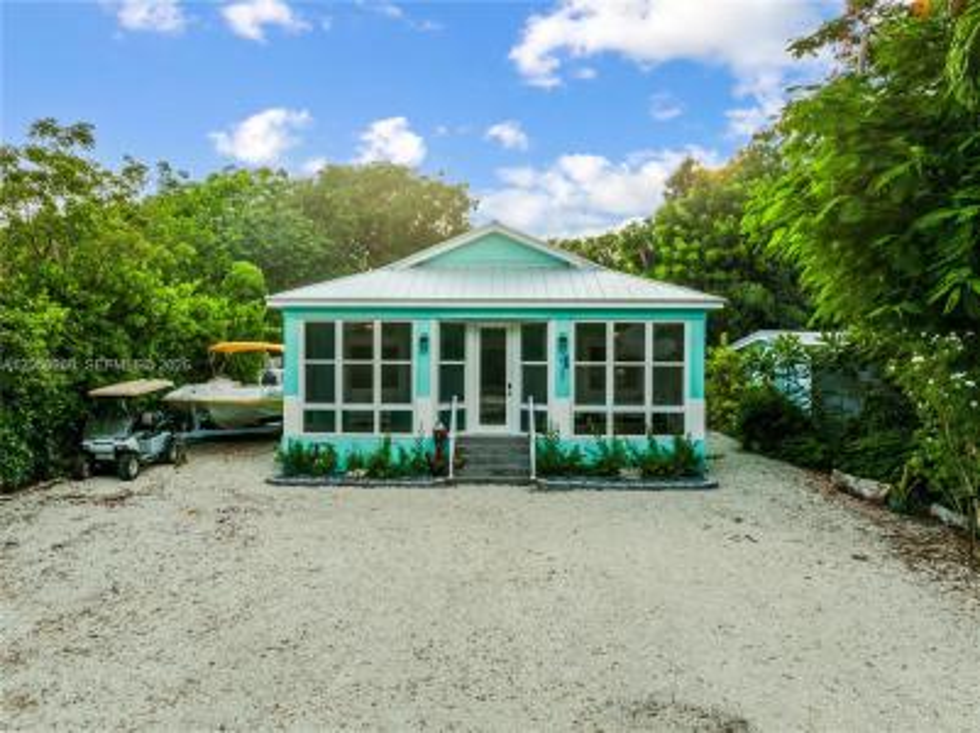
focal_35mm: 24
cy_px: 366
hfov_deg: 71.6
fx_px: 679
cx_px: 490
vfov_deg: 56.7
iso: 100
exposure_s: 1/120
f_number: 8
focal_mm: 12.29
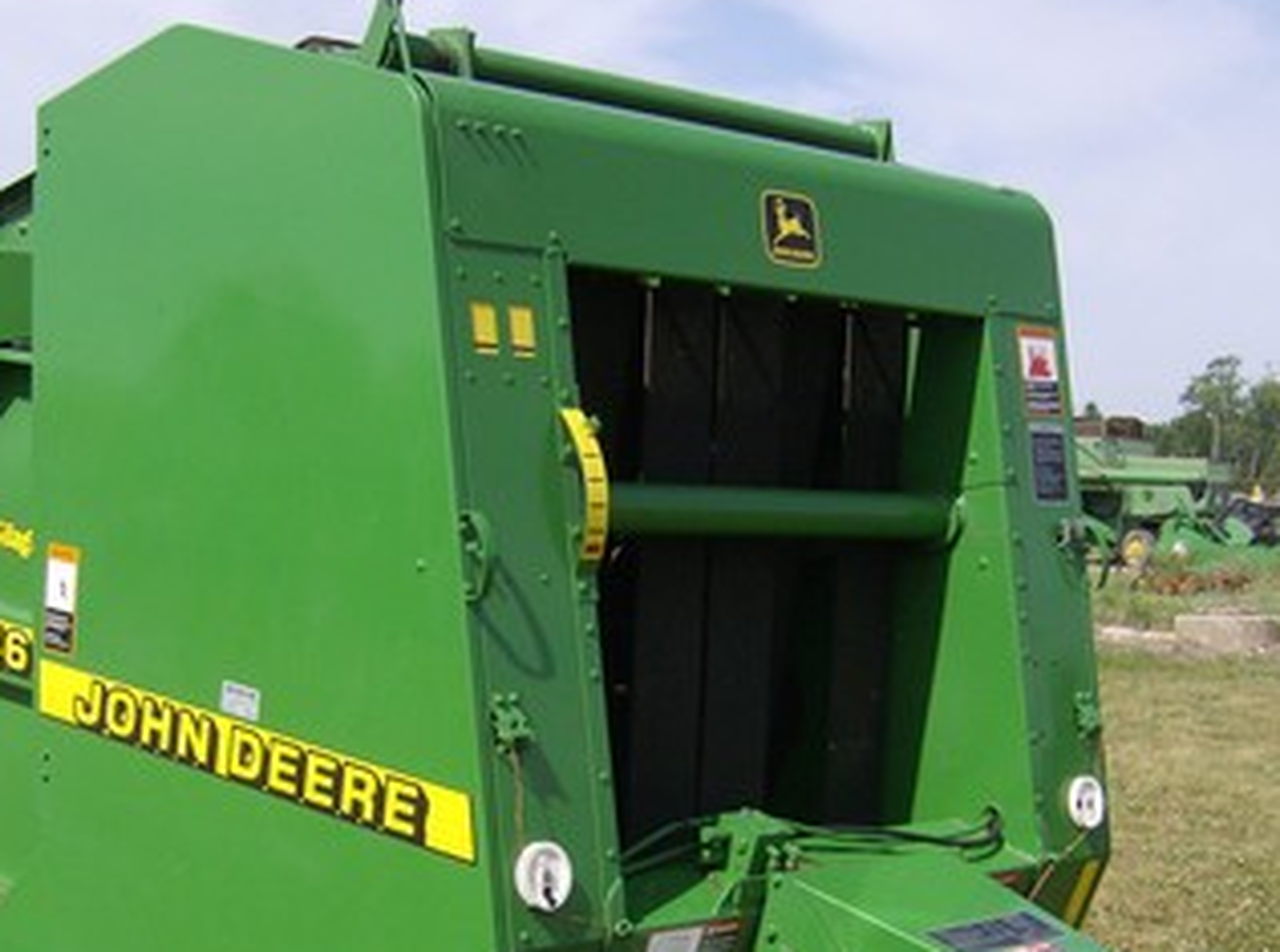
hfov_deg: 31.3
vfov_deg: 23.3
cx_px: 579
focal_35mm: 62
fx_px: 2286
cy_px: 727
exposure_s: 1/743
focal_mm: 6
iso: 100
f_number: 4.7
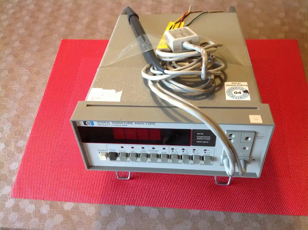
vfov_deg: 40.6
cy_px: 115
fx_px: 311
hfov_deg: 52.7
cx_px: 154
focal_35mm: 35
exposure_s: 1/15
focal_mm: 4.28
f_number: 2.4
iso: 80
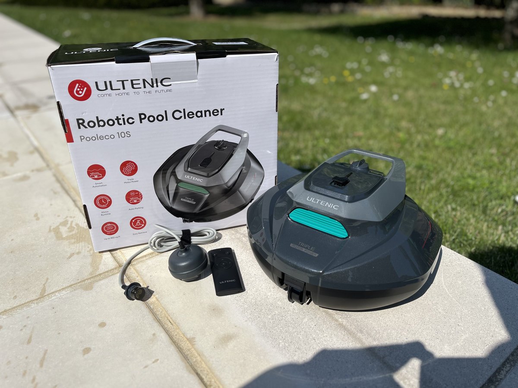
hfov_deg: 67.3
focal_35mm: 26
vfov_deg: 53.1
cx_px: 259
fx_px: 389
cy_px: 194
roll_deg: +1.2
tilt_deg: -31.2
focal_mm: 5.1
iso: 50
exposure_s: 1/7874
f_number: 1.6
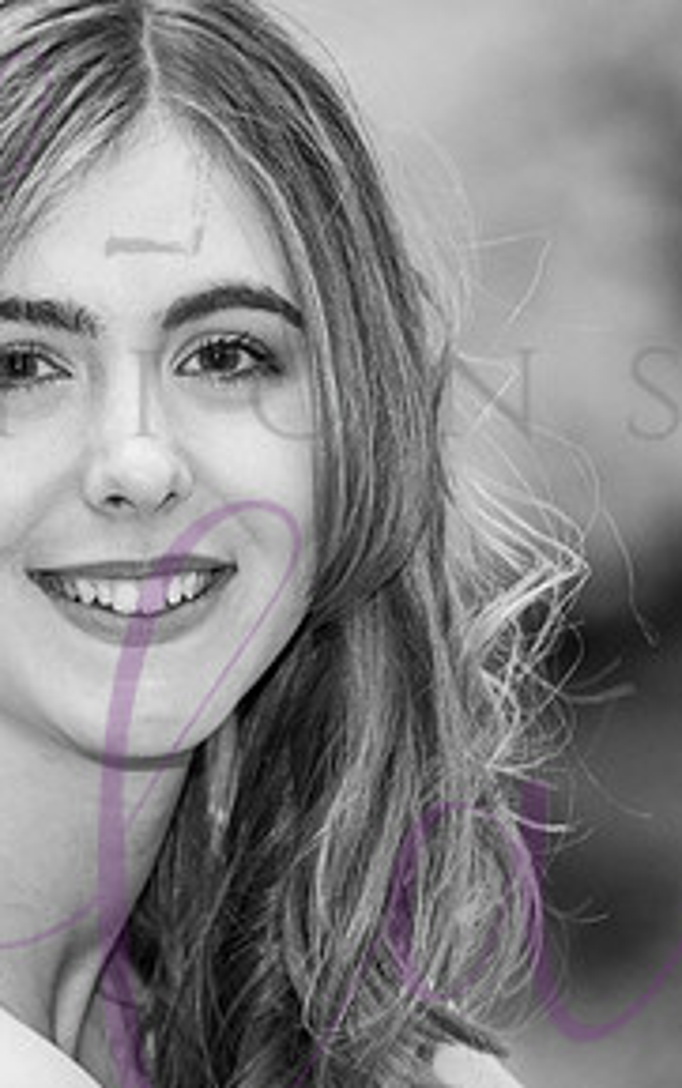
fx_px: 12145
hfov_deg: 3.2
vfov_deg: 5.1
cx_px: -8
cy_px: 578
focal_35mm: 409
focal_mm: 200
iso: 2000
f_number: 5.6
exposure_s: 1/250
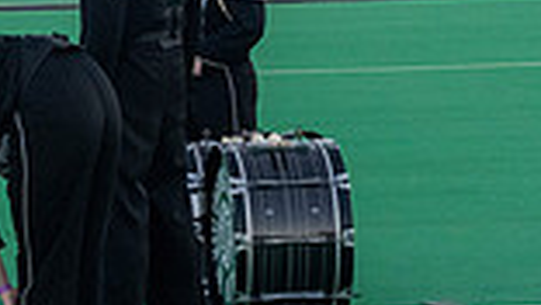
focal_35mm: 332
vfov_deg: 3.7
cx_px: -274
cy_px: 68
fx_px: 4766
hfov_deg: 6.4
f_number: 4.5
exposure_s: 1/5000
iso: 5000
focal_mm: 85
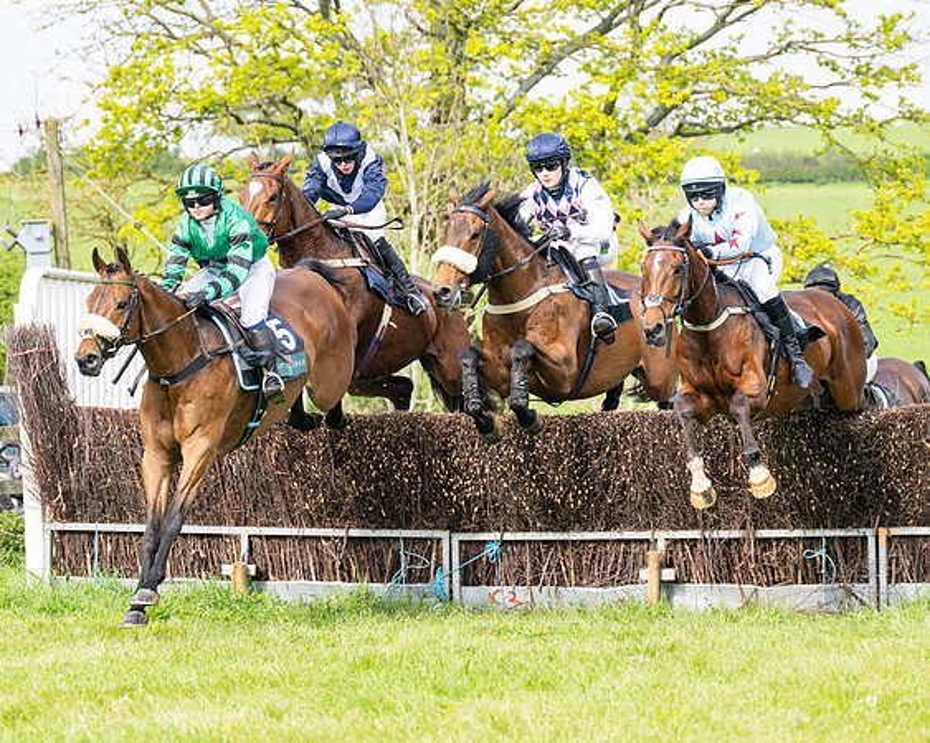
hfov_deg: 10.0
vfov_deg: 8.0
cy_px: 336
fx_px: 5313
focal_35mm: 193
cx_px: 611
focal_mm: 98
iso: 400
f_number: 4
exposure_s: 1/1600
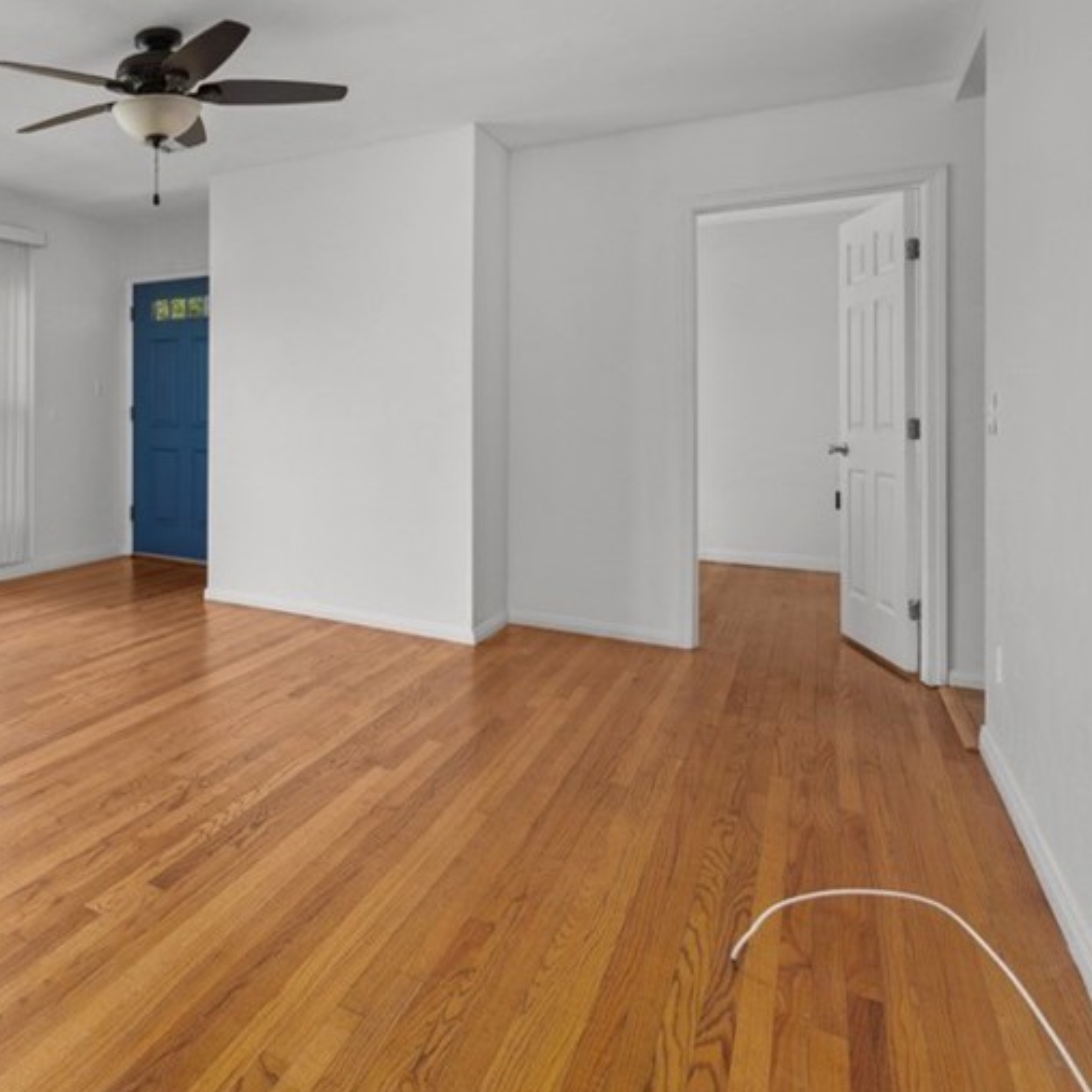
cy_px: 423
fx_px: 857
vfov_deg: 64.3
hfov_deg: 52.9
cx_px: 24
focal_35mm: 24
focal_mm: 14
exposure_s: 1/13
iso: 100
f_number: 8
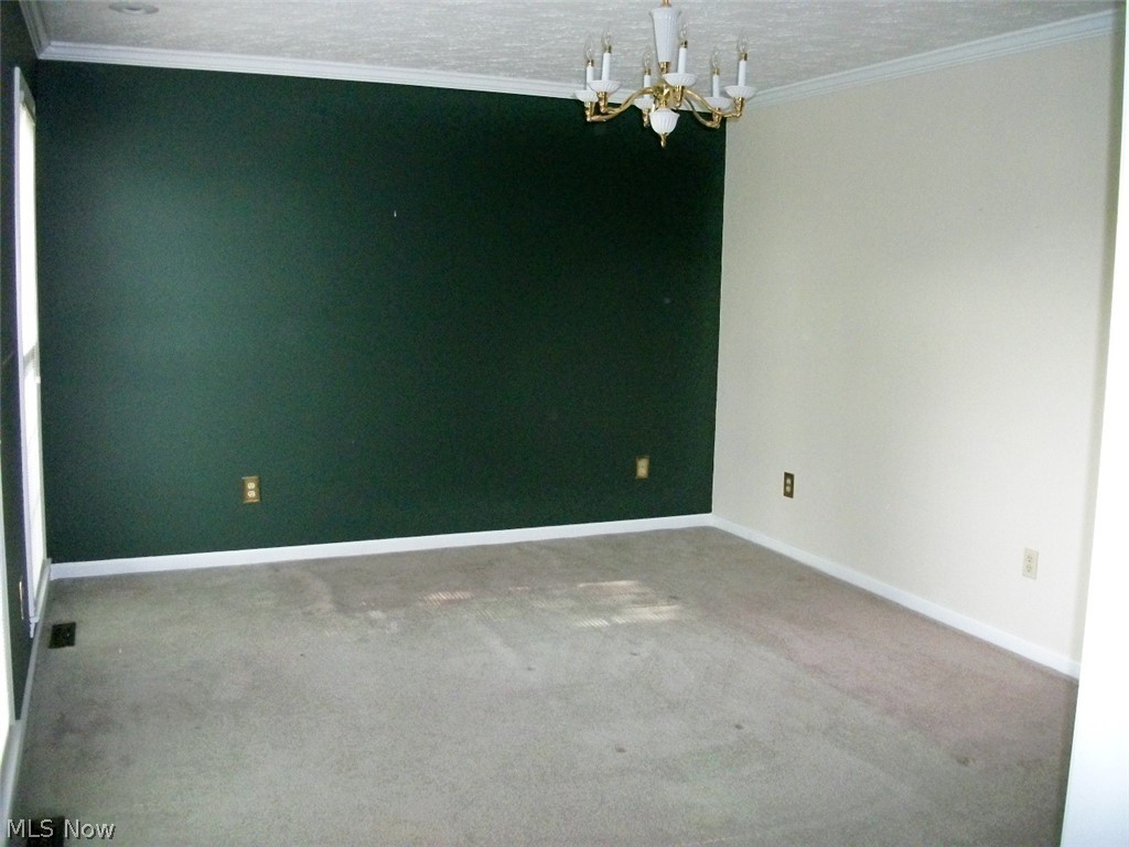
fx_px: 1044
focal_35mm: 32
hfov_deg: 56.8
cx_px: 564
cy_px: 424
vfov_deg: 44.2
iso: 400
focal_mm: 5.7
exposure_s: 1/125
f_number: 2.9
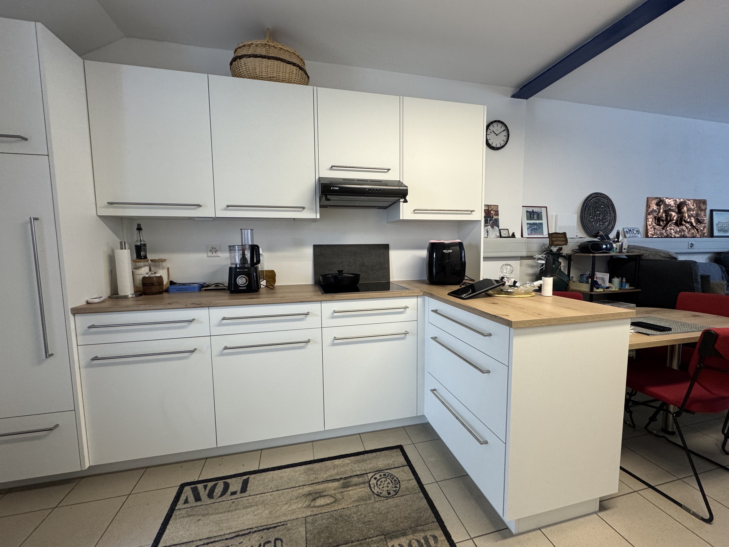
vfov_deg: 85.7
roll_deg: +0.9
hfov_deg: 102.1
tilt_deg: -5.0
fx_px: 295
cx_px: 364
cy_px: 274
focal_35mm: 14
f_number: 2.2
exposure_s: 1/100
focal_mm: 2.22
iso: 160
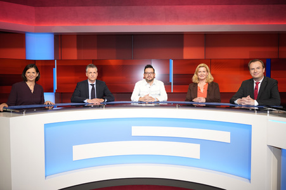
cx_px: 143
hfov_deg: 65.5
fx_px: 222
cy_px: 95
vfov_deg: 46.3
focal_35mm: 28
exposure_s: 1/125
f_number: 4.5
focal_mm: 28
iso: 1600
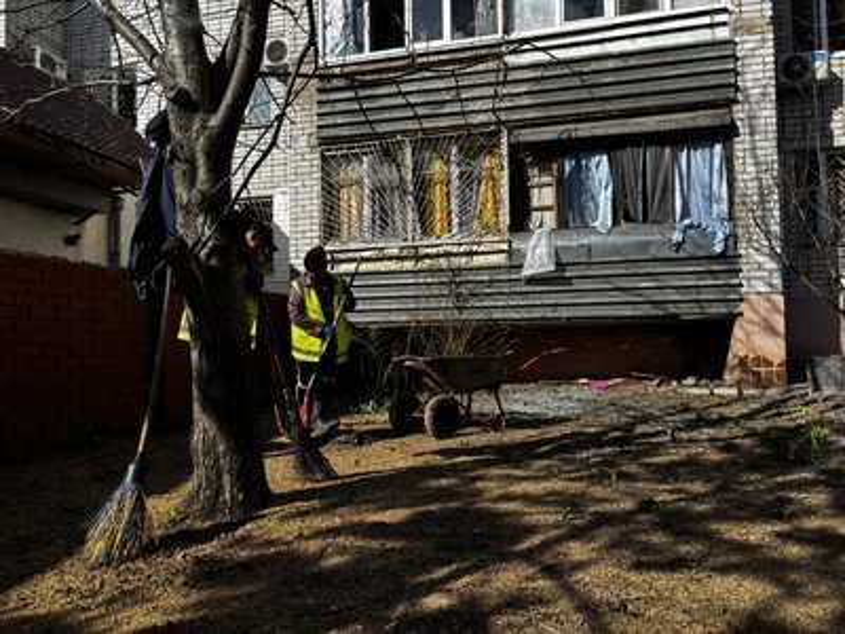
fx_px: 635
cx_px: 422
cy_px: 317
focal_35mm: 26
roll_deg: +0.6
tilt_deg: +1.5
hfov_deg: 67.3
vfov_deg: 53.1
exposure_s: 1/2710
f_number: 1.6
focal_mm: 5.96
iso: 50
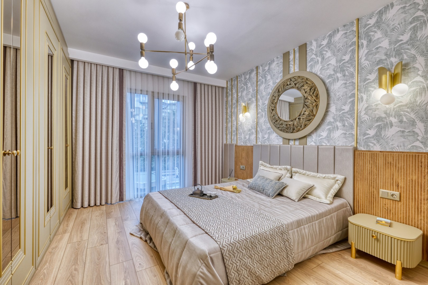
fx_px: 178
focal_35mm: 15
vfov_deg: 77.3
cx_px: 214
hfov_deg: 100.4
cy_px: 142
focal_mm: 10
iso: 320
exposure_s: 1/20
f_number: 5.6
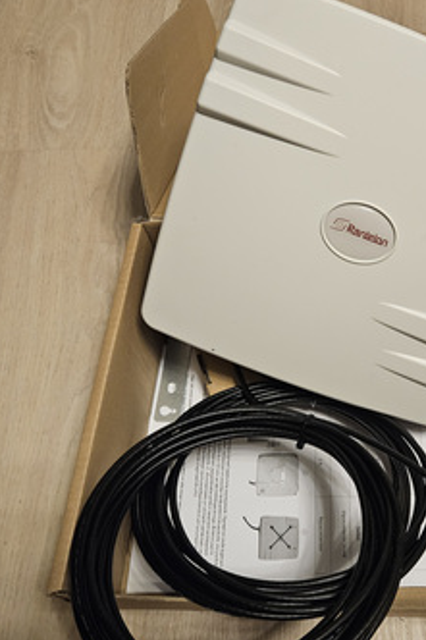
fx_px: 640
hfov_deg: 35.7
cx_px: 336
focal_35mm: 36
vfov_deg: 53.1
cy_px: 312
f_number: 1.8
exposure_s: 1/100
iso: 1000
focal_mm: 5.4
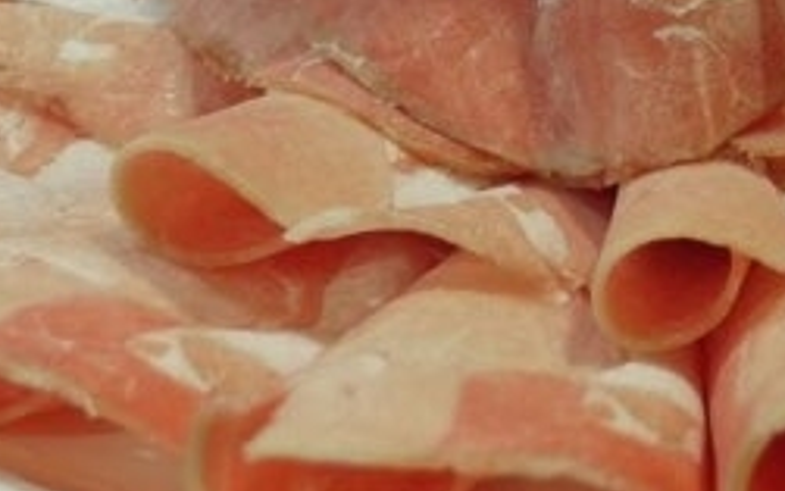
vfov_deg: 11.1
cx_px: 651
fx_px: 2461
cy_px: -122
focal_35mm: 115
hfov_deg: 17.9
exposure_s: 1/60
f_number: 2.8
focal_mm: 17
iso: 1600
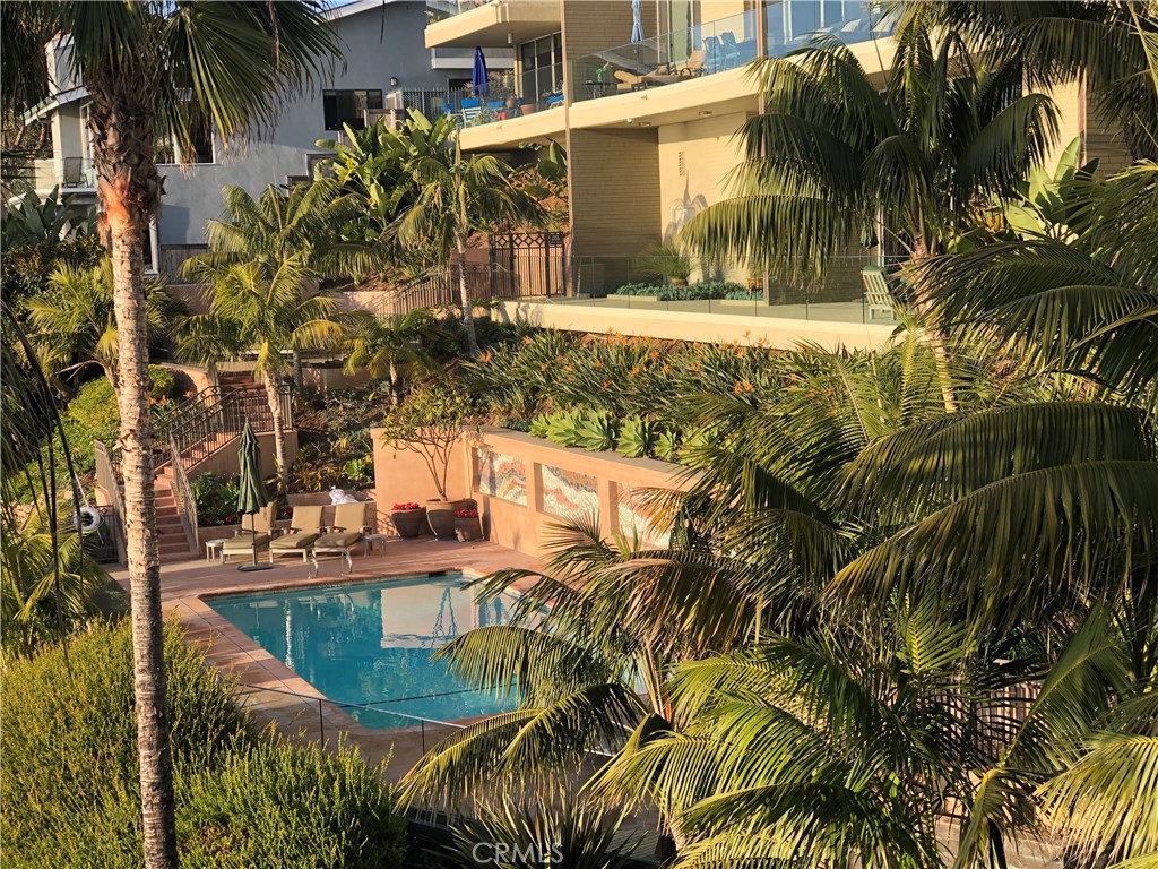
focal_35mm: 57
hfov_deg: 33.8
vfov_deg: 25.7
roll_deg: +2.7
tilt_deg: -5.4
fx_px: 1907
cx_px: 579
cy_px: 434
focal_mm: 6.6
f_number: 2.8
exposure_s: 1/234
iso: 20
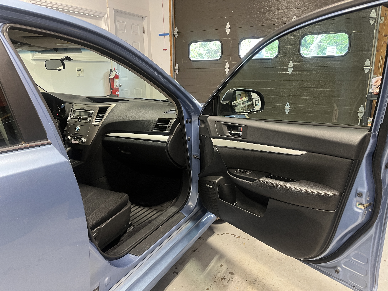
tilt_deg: -13.8
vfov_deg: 53.1
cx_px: 194
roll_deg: +0.4
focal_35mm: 26
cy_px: 146
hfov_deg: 67.3
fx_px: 291
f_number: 1.6
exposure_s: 1/60
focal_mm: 5.1
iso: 200
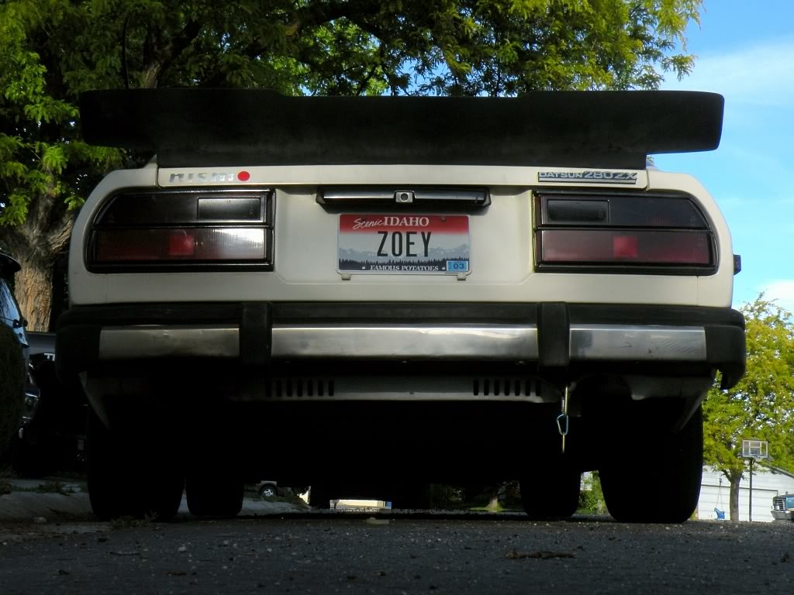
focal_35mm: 67
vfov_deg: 21.9
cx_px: 397
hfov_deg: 29.0
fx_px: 1537
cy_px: 298
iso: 64
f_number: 8
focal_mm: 11.9
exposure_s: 1/125
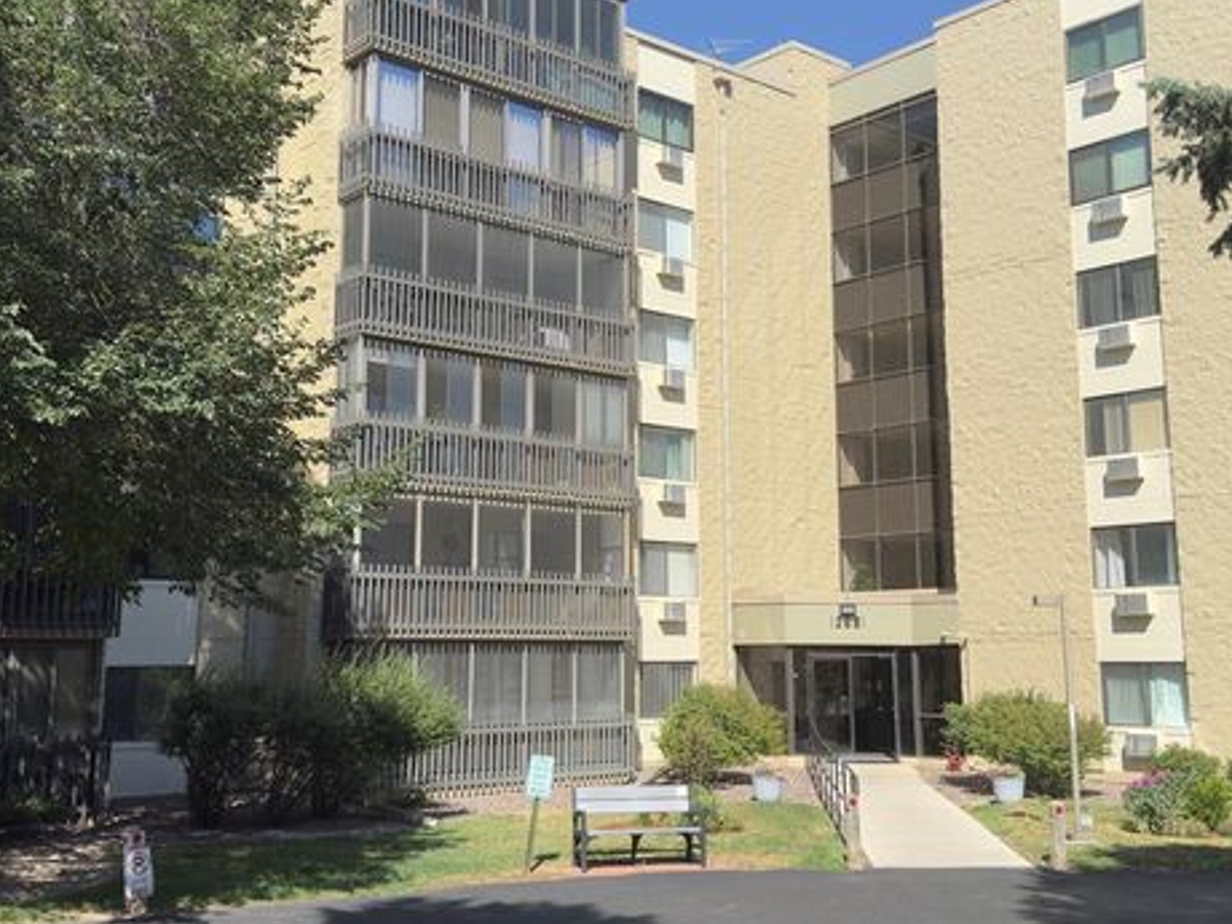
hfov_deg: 58.3
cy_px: 398
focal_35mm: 31
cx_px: 662
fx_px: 1103
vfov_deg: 45.3
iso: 64
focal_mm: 6.76
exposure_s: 1/3135
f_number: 1.78
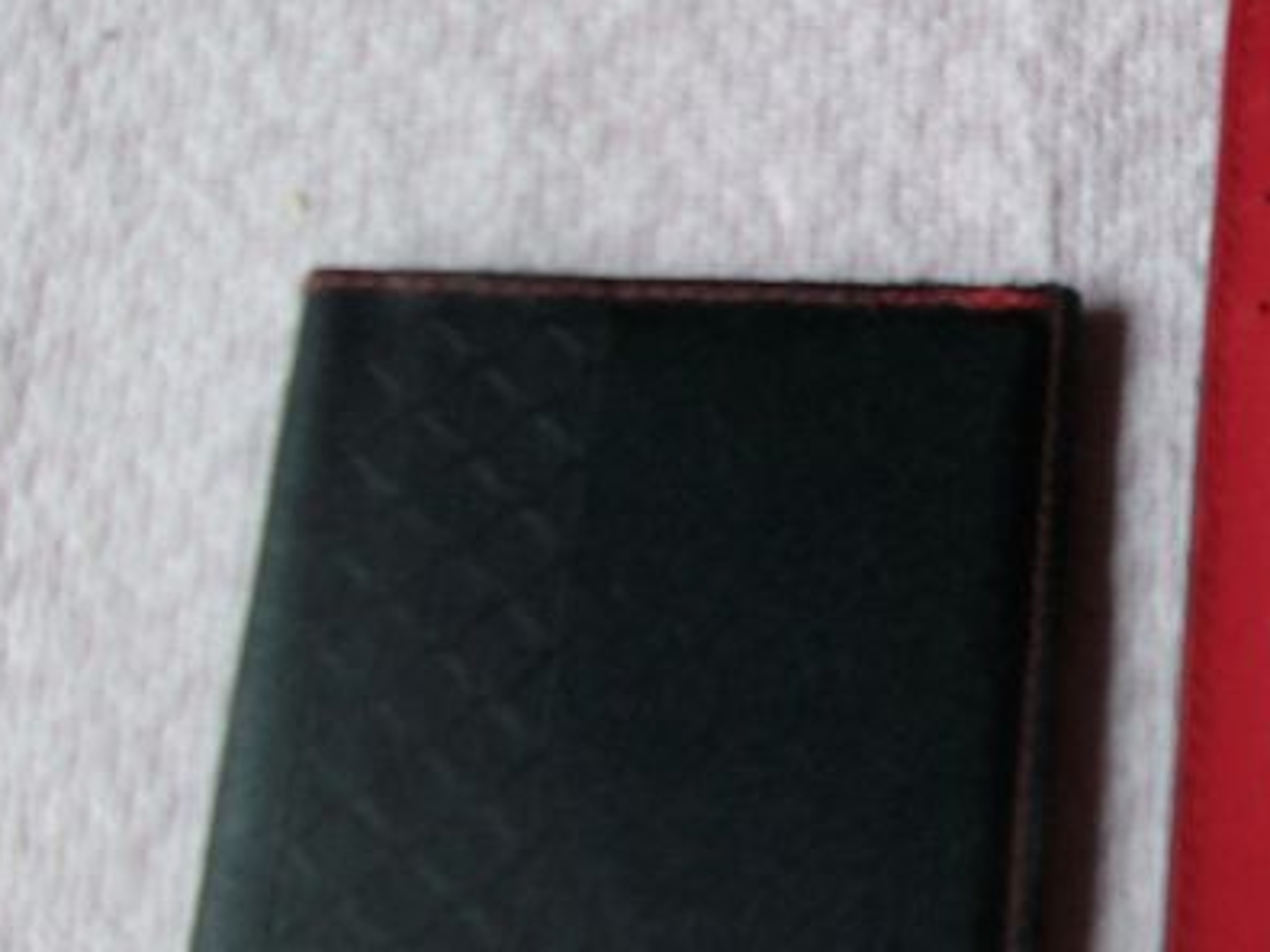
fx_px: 2971
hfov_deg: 22.1
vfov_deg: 18.2
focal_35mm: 81
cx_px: 1569
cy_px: 537
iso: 80
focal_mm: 5.7
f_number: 2.9
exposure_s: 1/41.8
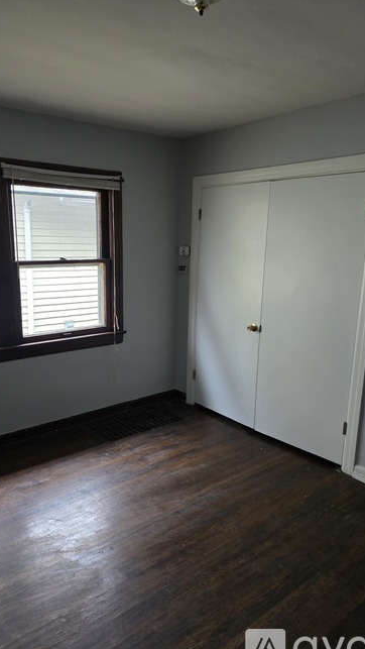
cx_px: 156
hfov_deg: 44.3
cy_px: 333
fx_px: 447
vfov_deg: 71.9
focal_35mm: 26
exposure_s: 1/120
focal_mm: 6.3
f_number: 1.7
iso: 640
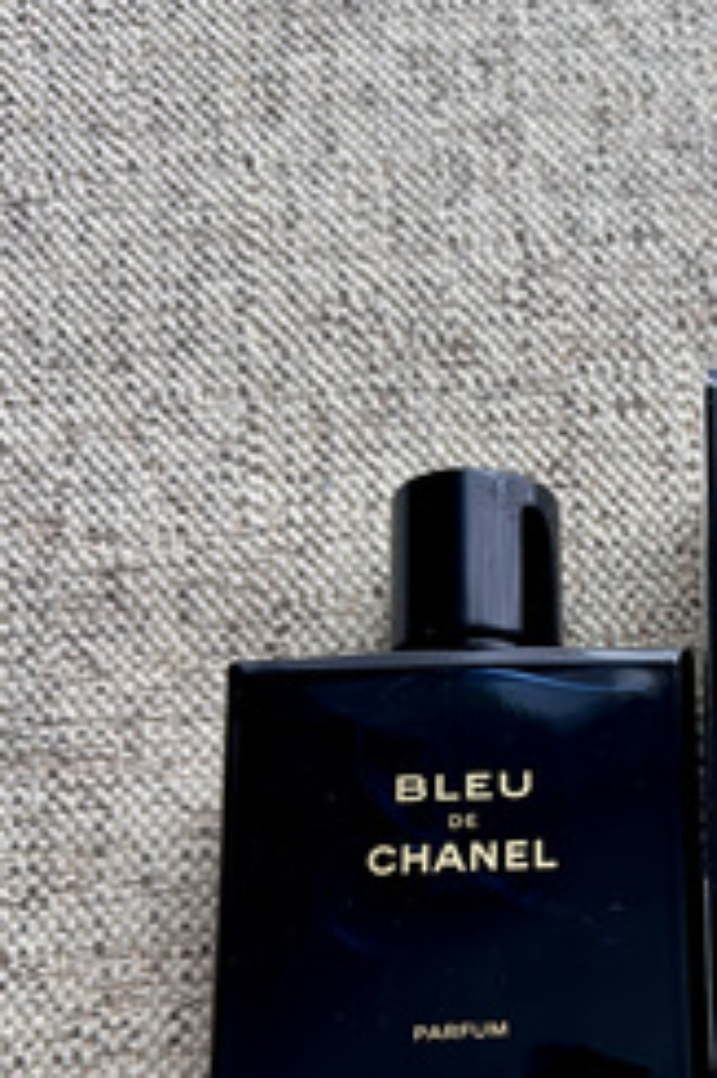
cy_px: 801
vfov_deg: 38.0
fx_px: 1526
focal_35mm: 51
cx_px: 768
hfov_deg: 24.8
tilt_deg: -72.9
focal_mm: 6.76
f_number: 1.78
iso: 320
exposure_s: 1/60
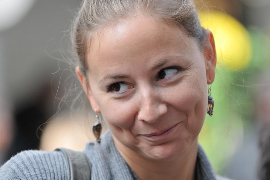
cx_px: 135
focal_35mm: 225
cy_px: 90
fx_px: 1686
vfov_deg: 6.1
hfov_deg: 9.2
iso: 200
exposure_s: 1/400
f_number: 2.8
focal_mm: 150
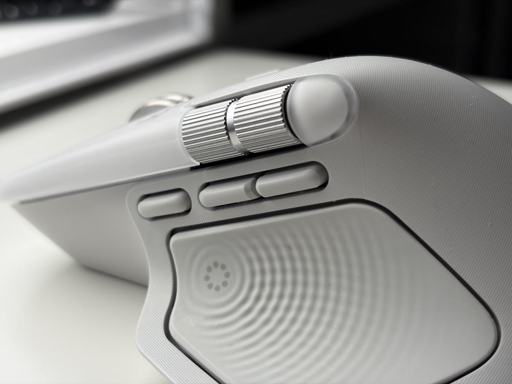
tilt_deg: -22.4
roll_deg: +0.8
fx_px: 769
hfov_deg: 36.8
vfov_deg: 28.0
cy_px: 192
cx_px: 256
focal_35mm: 52
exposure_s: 1/111
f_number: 1.6
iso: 50
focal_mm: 5.96
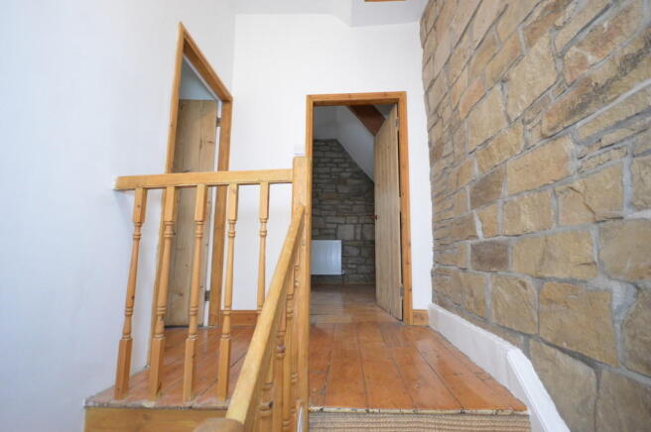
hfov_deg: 100.4
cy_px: 216
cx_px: 326
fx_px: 271
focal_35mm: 15
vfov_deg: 77.2
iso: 2000
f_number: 4
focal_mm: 10
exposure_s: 1/60
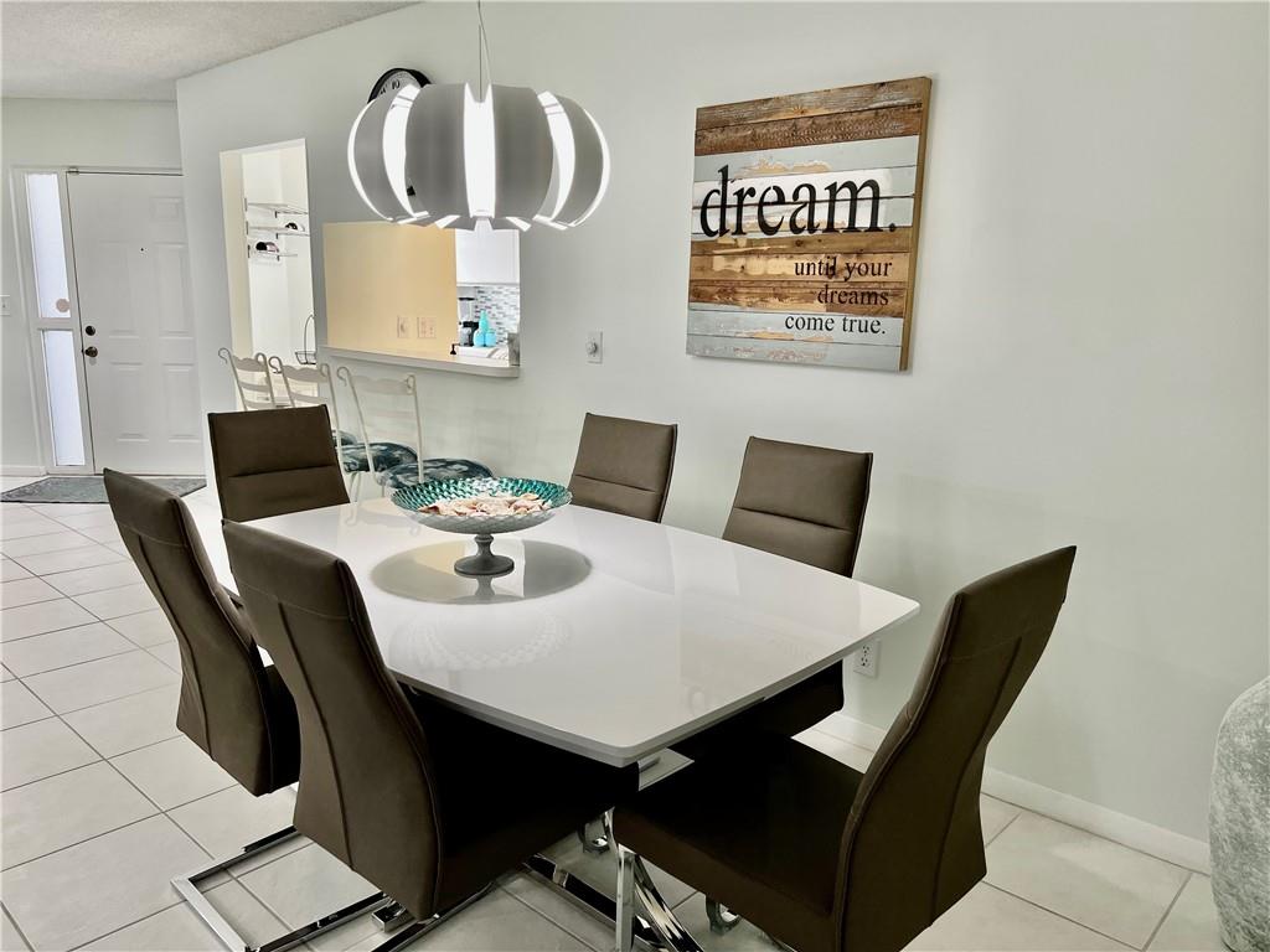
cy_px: 476
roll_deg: -1.4
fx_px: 954
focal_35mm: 26
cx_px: 635
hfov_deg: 67.3
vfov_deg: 53.1
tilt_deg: -12.3
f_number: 1.5
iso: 125
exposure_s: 1/120
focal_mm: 5.7
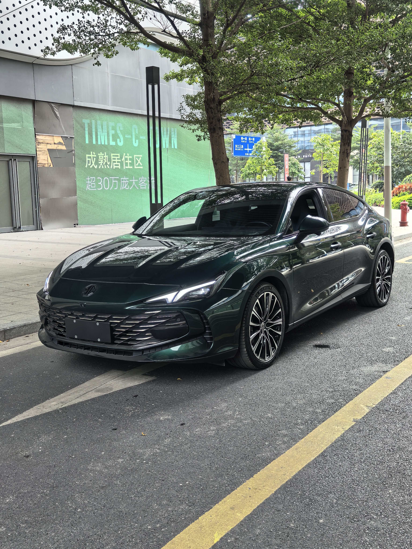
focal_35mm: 38
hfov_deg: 37.7
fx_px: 603
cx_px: 206
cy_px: 274
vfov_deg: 49.0
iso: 50
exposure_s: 1/628
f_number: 1.6
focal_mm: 5.34
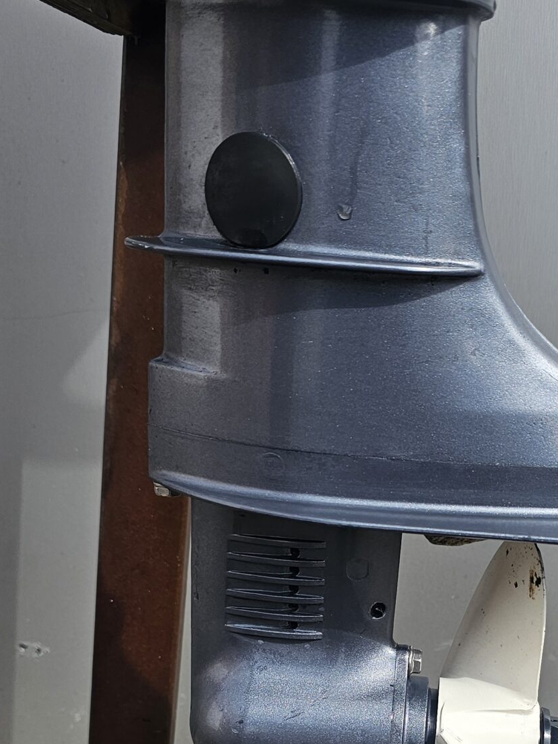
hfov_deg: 27.2
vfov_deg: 34.0
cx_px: 410
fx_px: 1139
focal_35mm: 53
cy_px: 685
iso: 40
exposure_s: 1/2000
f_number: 1.7
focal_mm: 6.3
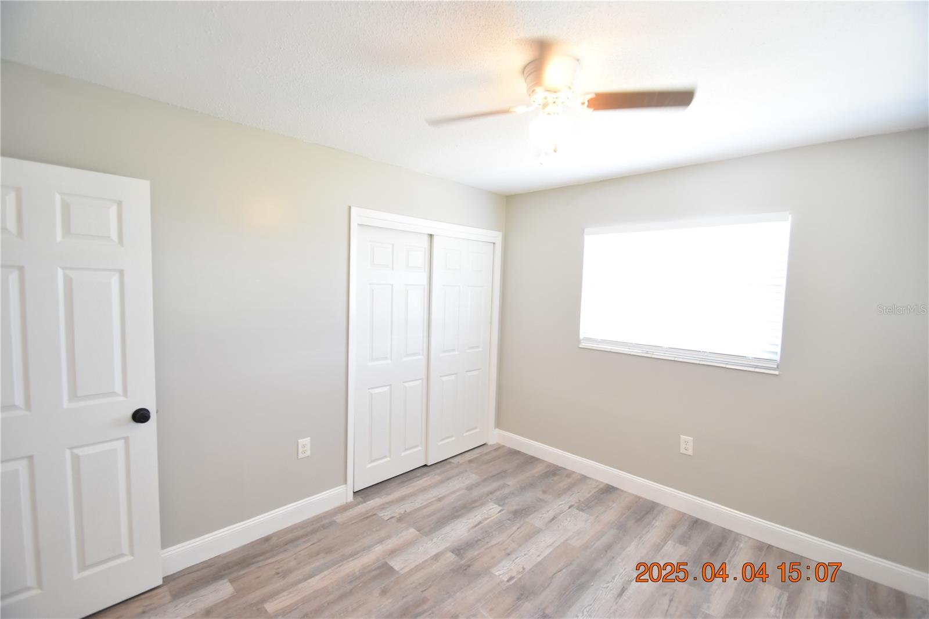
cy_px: 310
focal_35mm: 15
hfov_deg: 100.4
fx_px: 387
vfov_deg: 77.3
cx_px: 464
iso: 800
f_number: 4
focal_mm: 10
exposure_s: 1/60
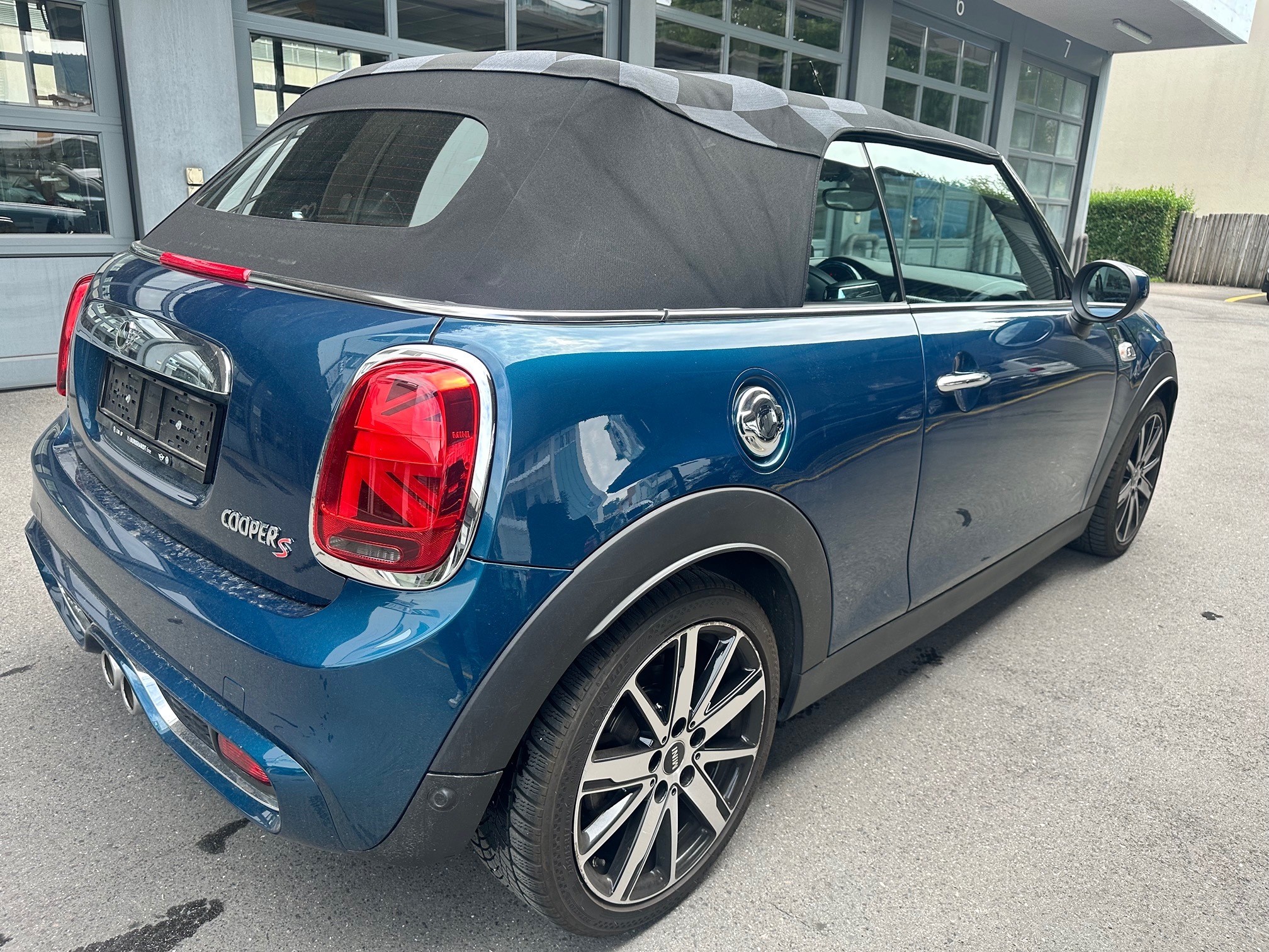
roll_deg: -1.3
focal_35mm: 24
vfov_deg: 56.8
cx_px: 634
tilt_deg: -15.9
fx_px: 880
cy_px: 476
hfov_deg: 71.6
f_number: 1.78
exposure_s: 1/521
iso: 80
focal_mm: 6.86
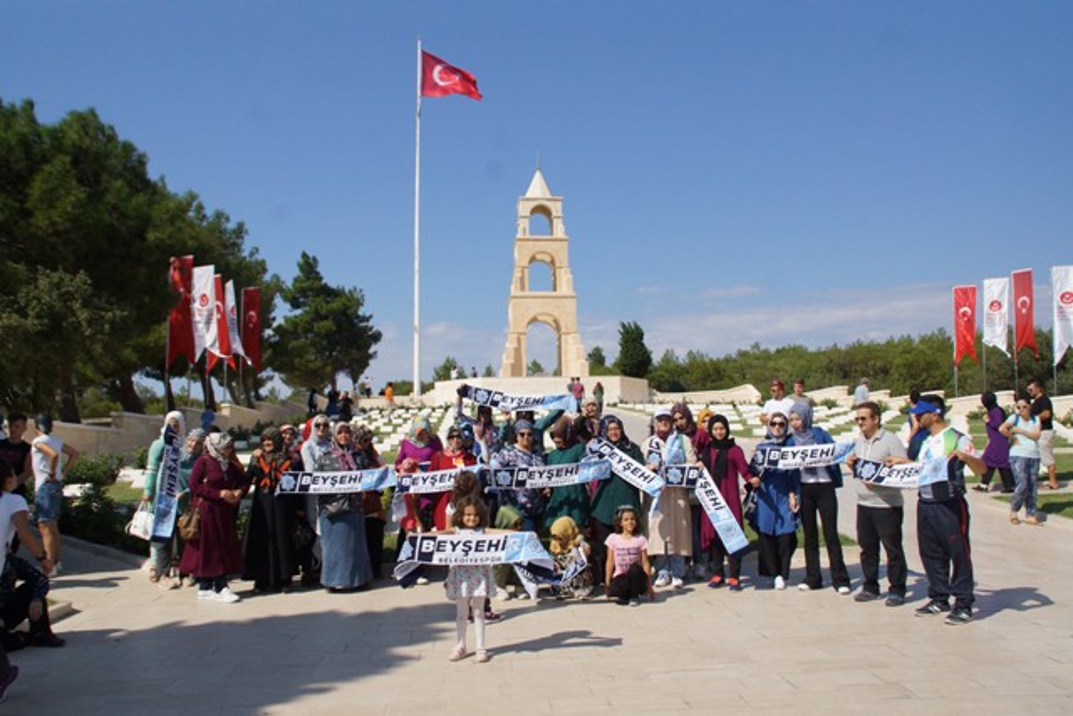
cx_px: 536
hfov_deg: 57.2
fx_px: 984
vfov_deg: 40.0
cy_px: 358
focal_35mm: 33
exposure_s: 1/2000
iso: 500
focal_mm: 22
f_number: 8
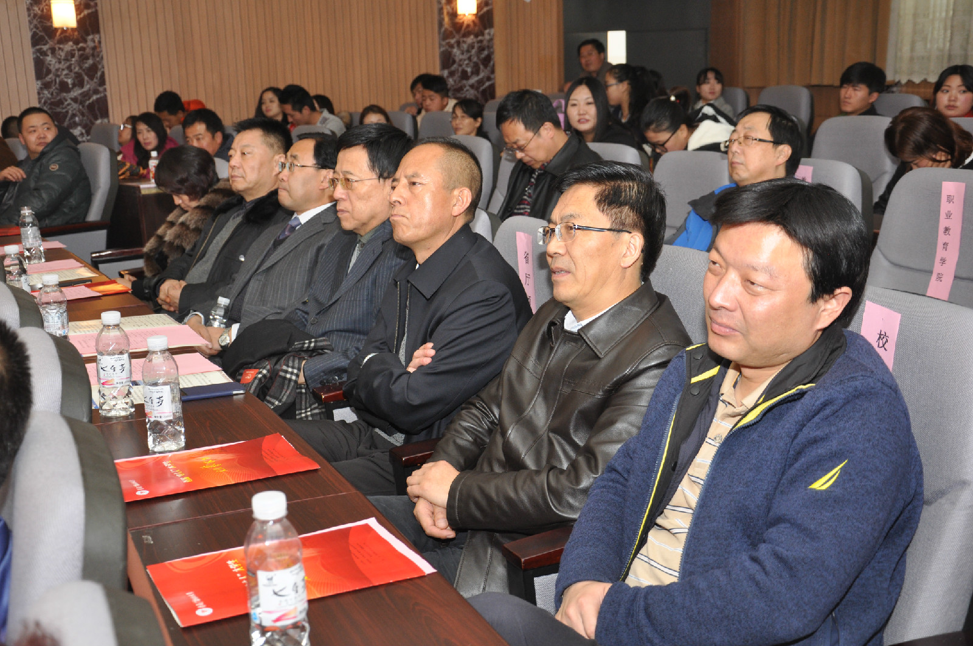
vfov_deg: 26.4
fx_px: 1376
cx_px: 486
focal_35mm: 51
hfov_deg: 38.9
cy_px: 323
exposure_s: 1/60
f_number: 5.6
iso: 640
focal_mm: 34
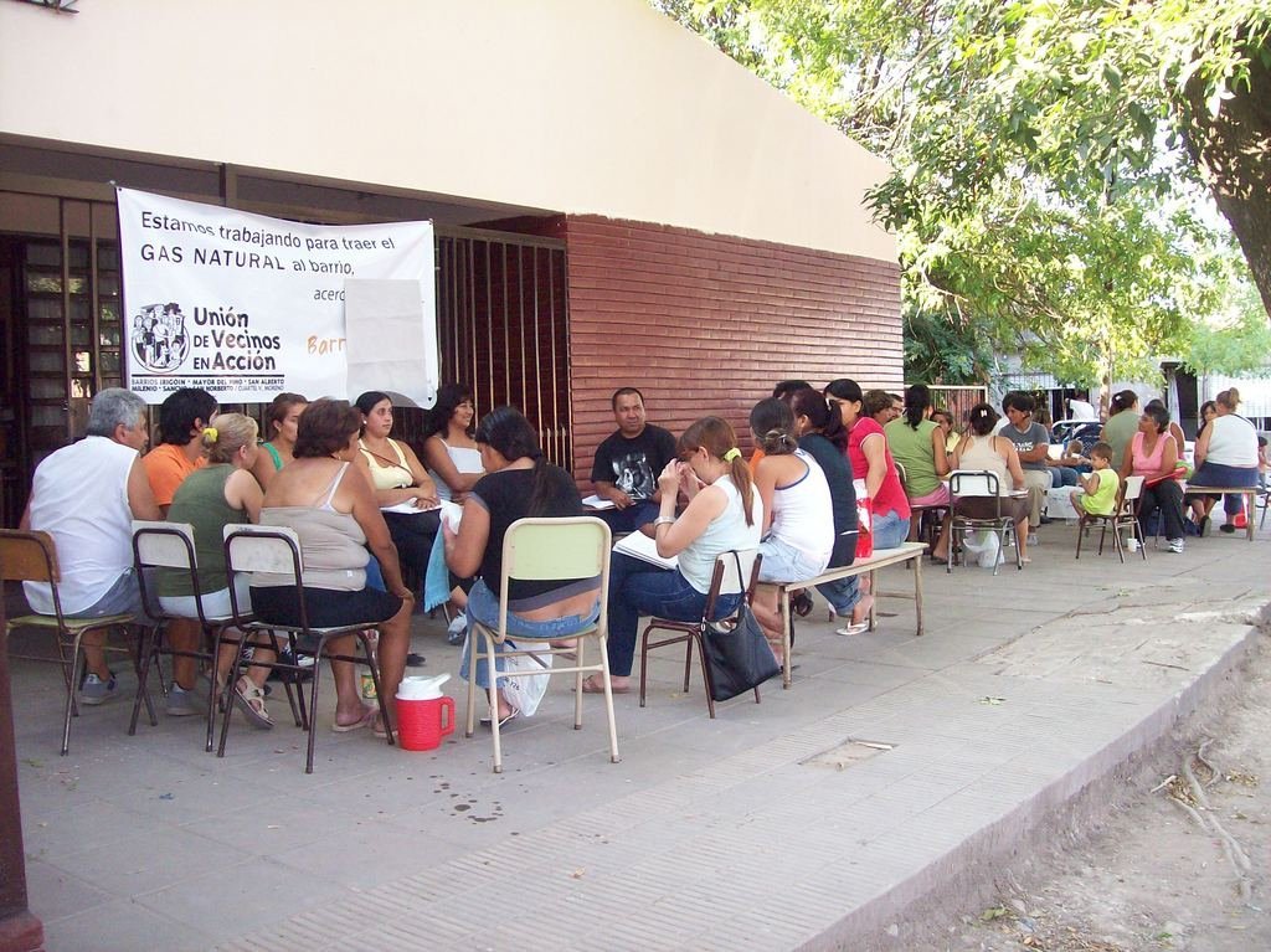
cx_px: 636
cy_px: 476
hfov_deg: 51.4
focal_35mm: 36
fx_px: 1321
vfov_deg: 39.6
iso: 140
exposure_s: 1/92.6
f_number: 2.7
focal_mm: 6
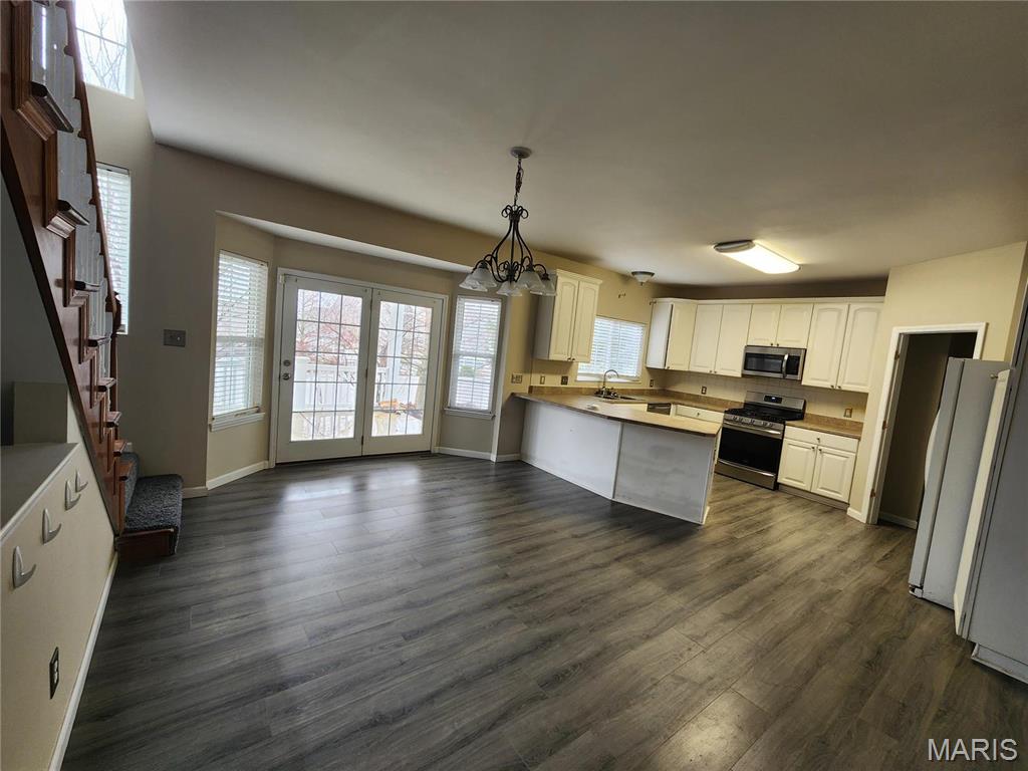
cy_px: 386
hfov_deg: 106.2
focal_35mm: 13
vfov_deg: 89.9
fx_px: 386
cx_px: 514
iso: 125
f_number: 2.2
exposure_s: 1/60
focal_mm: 2.2
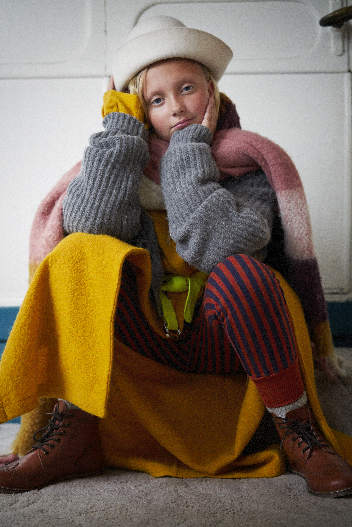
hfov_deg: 24.6
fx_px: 806
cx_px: 176
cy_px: 264
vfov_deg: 36.2
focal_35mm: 55
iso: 3200
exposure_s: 1/125
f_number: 3.5
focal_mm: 55
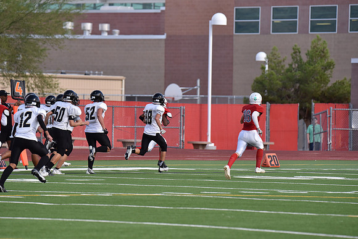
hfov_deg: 6.4
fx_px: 3183
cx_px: 179
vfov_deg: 4.3
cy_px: 120
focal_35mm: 320
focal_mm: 320
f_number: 5.6
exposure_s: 1/3200
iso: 1000
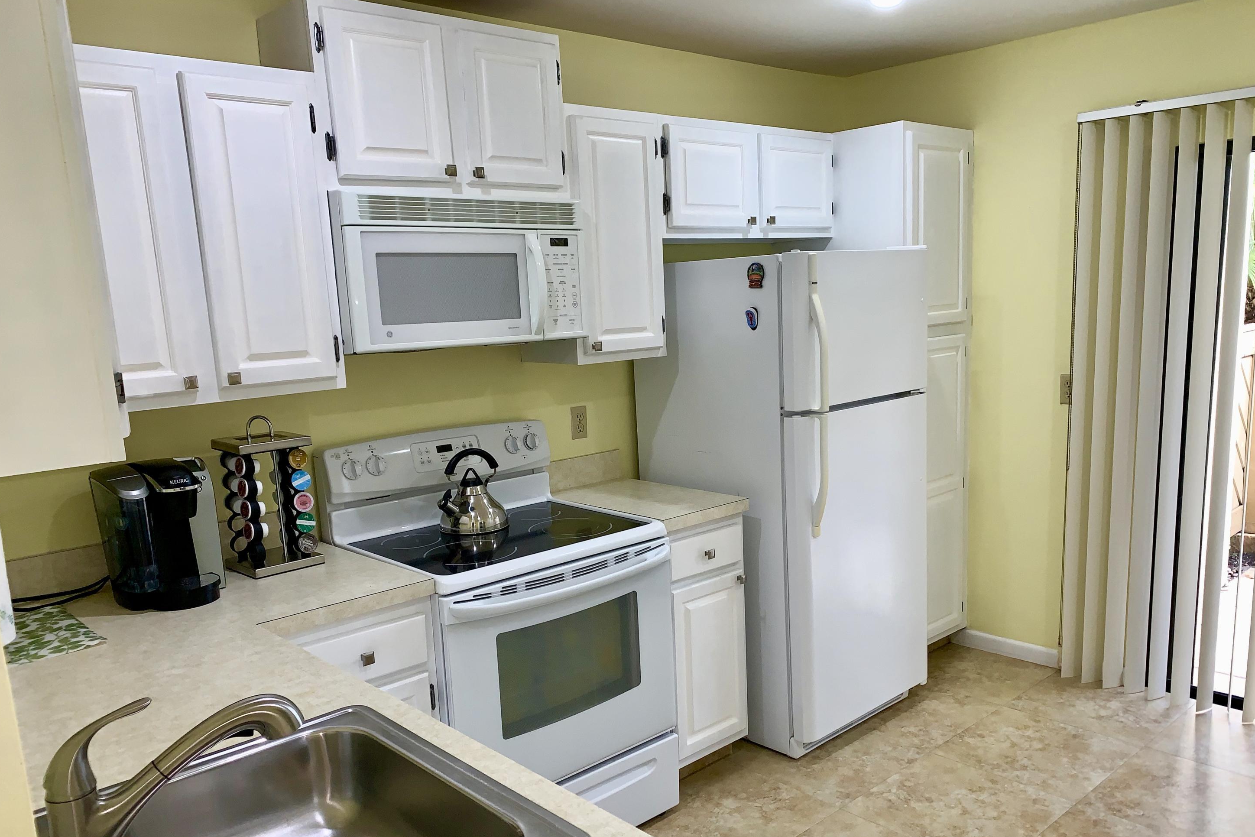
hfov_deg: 65.5
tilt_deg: -10.8
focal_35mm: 28
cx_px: 637
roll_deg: +2.8
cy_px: 484
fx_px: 976
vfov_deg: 46.3
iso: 40
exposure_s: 1/120
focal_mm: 4.25
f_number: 1.8
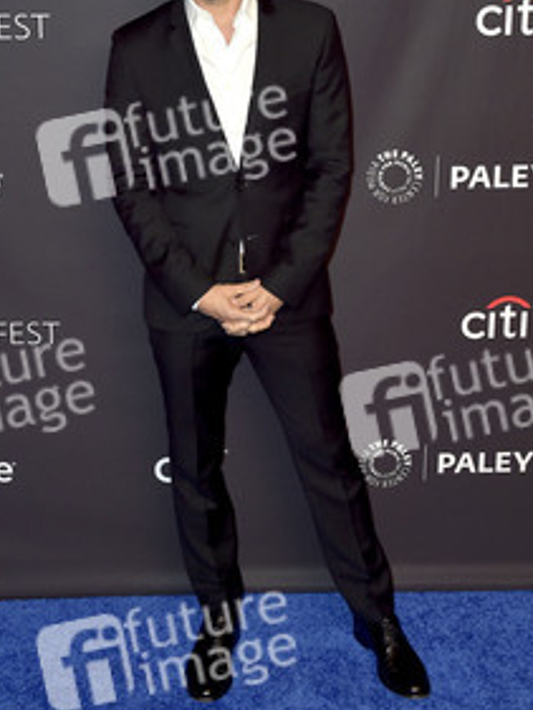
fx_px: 1067
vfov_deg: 36.6
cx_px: 241
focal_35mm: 52
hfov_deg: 28.0
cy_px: 273
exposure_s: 1/250
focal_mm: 38
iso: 250
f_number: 6.3
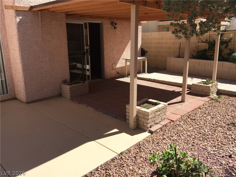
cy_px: 88
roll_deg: +0.1
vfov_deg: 48.2
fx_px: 198
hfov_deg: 61.7
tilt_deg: -12.8
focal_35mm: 29
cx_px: 118
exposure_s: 1/1364
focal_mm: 4.15
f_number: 2.2
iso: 32
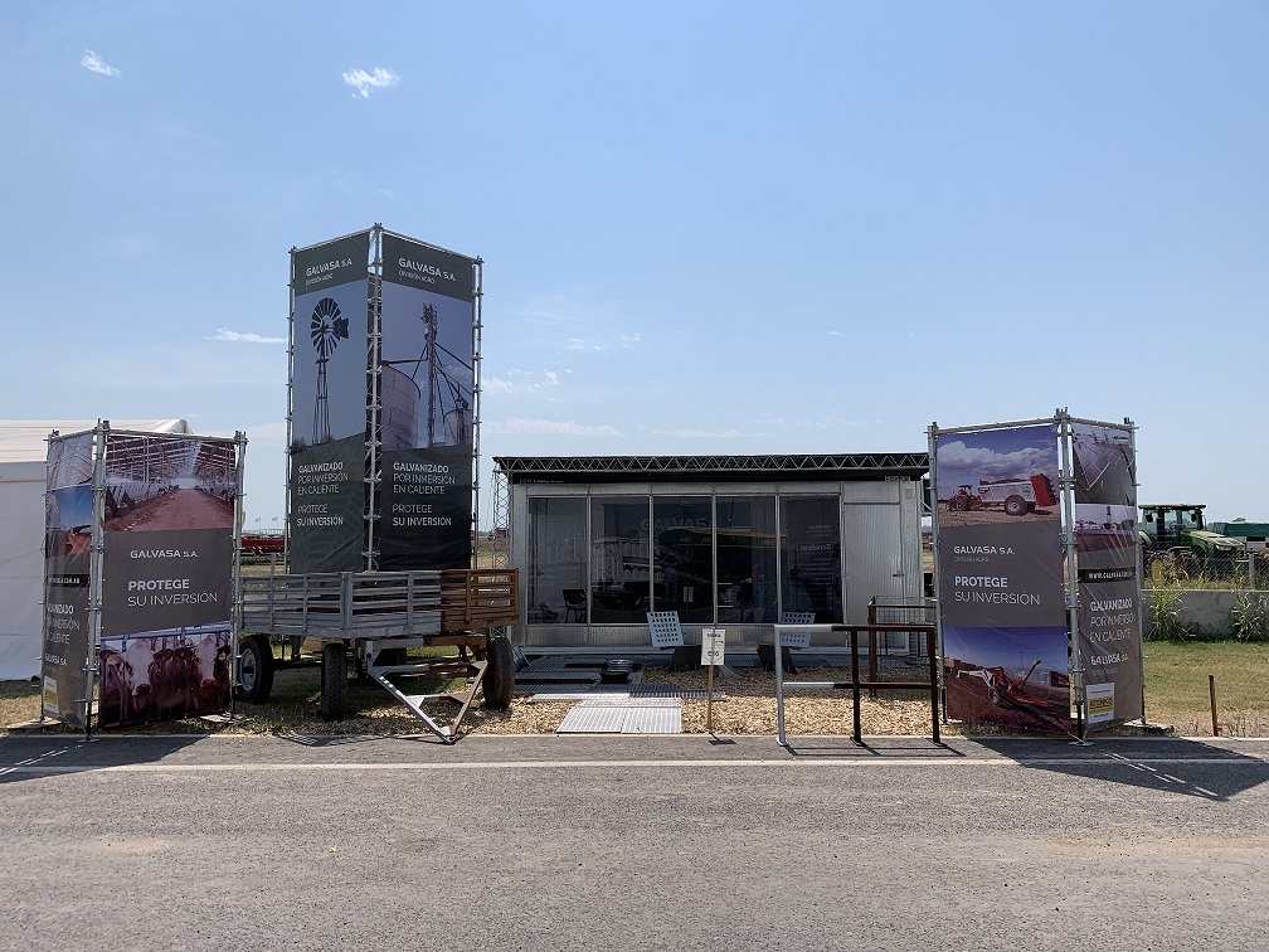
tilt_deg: +4.4
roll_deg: +0.1
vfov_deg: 53.1
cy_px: 476
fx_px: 953
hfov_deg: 67.3
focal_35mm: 26
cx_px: 634
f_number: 1.8
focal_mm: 4.25
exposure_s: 1/4902
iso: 25
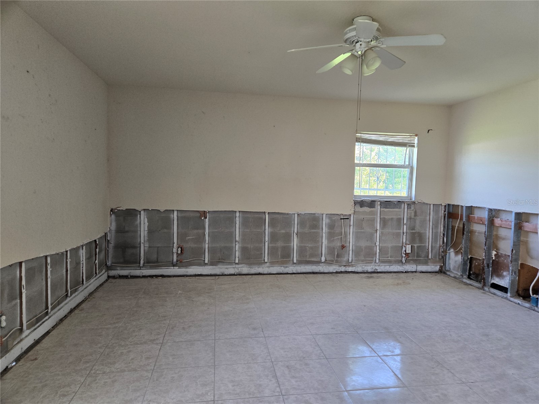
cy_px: 202
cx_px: 270
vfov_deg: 58.9
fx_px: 358
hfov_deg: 73.9
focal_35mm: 23
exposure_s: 1/120
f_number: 1.8
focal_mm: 5.4
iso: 200
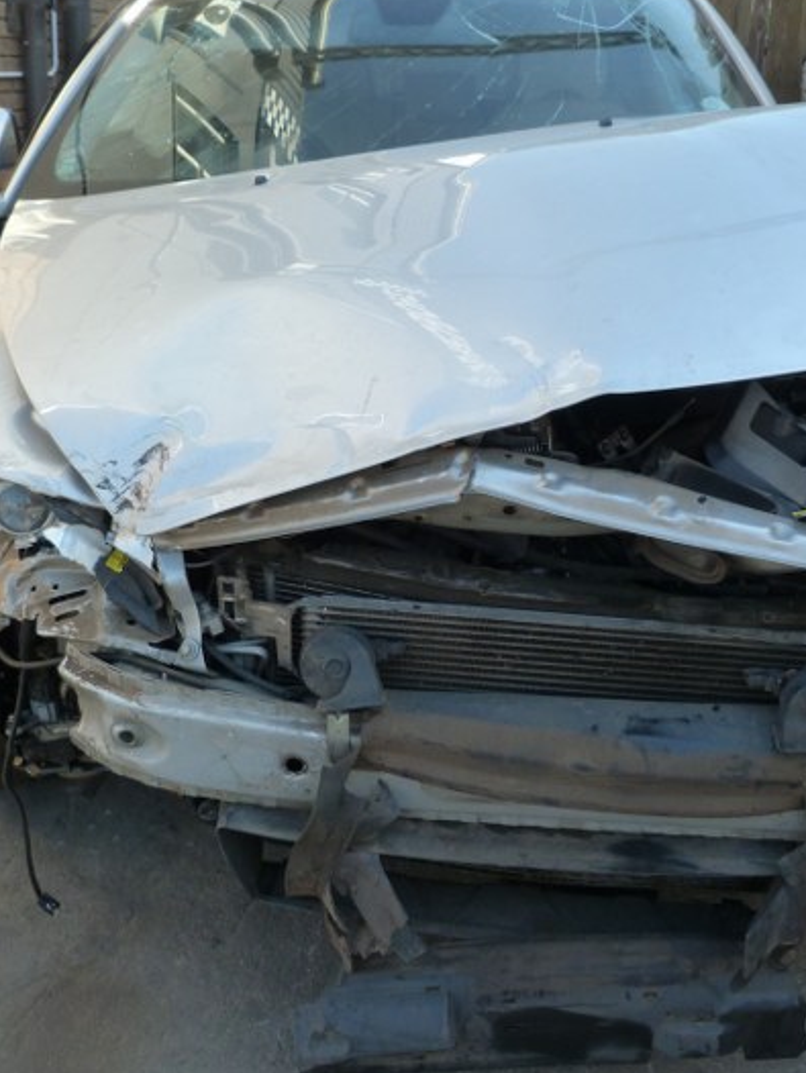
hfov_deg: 37.7
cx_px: 455
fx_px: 1179
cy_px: 488
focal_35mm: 38
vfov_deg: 48.9
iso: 125
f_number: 4
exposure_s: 1/125
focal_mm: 4.5
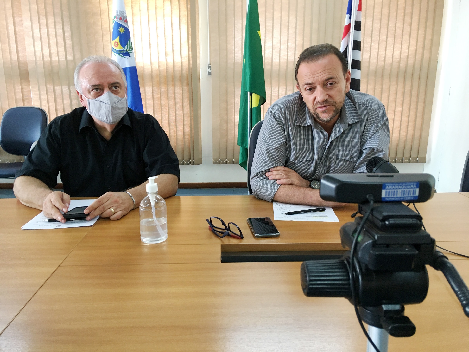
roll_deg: +1.0
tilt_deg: -14.2
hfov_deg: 61.7
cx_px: 234
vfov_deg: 48.2
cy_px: 176
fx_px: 393
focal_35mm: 29
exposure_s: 1/30
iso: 100
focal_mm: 4.15
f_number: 2.2
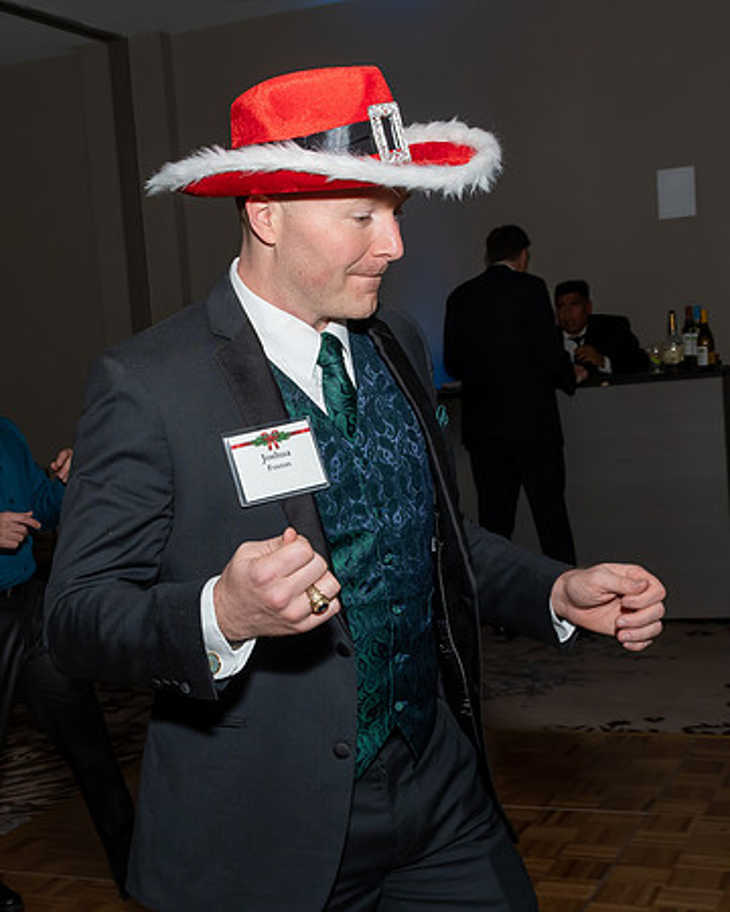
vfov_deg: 34.1
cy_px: 540
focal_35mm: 55
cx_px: 166
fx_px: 1485
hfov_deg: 27.2
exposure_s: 1/250
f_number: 6.3
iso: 400
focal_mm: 18
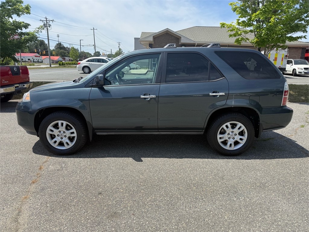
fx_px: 214
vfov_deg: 56.8
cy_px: 116
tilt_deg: -12.2
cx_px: 154
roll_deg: -1.4
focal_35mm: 24
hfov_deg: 71.6
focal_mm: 6.76
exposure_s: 1/3279
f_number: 1.78
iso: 80
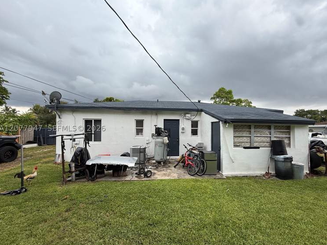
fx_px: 142
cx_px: 172
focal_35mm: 15
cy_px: 128
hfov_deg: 98.1
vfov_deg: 81.7
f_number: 2.2
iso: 50
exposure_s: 1/277
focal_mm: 2.22
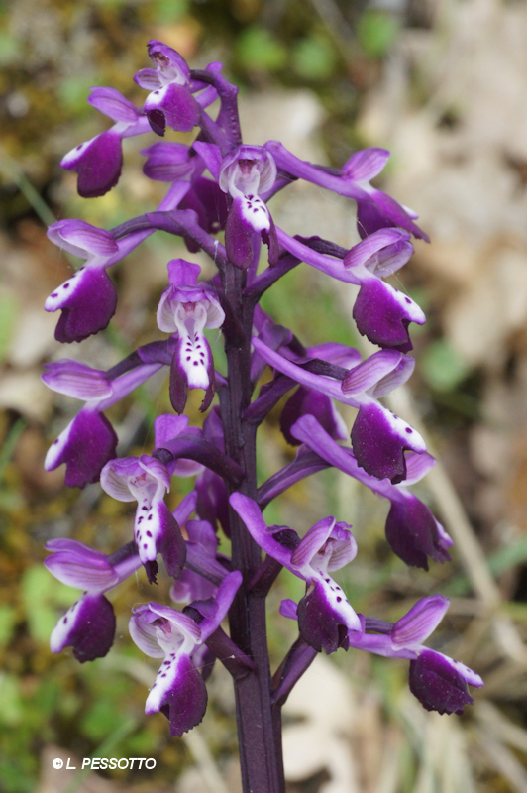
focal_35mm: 135
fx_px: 2969
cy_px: 396
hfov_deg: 10.1
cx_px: 264
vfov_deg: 15.2
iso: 1600
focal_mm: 90
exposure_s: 1/160
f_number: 16
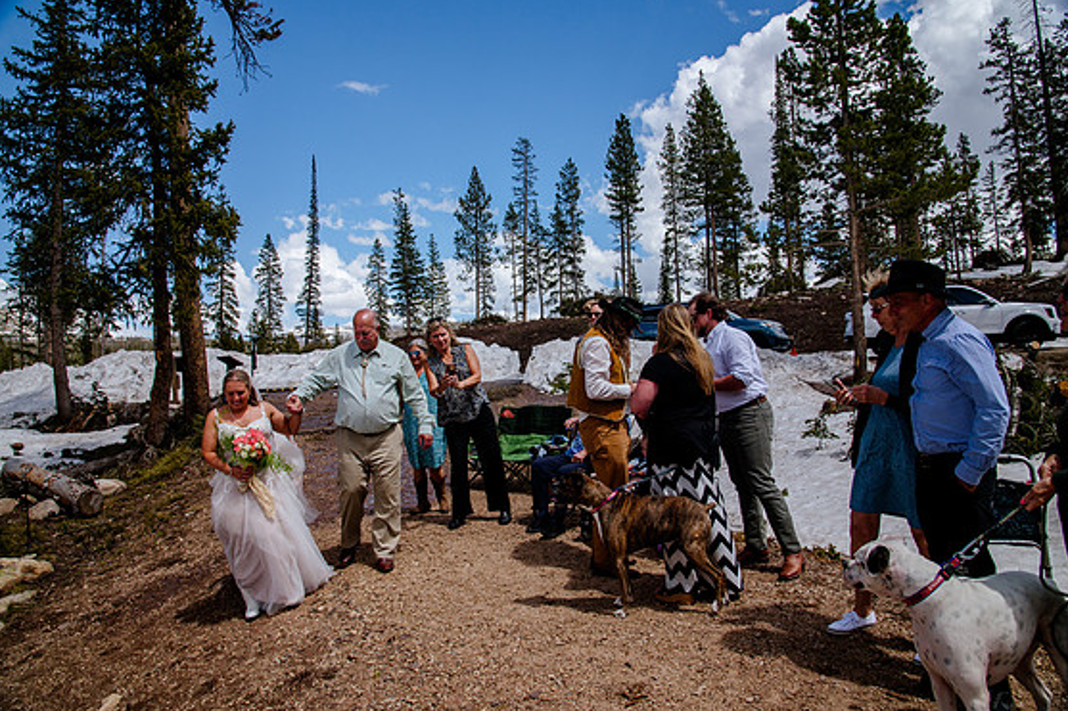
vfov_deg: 51.3
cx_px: 522
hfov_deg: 71.5
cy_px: 358
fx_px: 741
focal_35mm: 25
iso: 200
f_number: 8
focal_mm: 24
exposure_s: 1/800
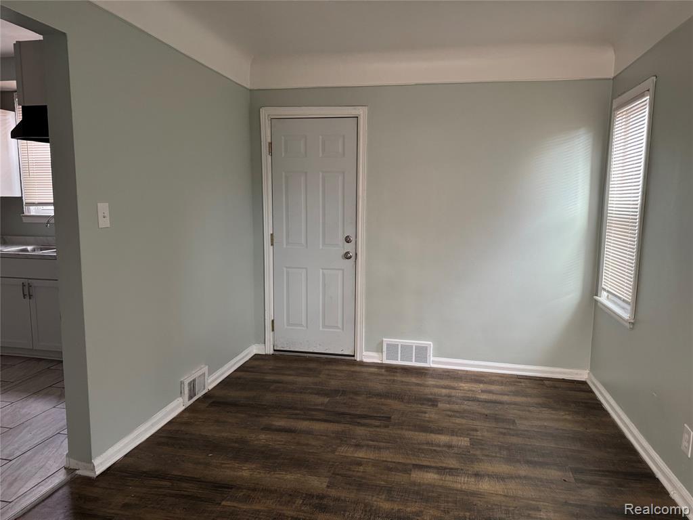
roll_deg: +0.3
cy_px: 260
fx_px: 480
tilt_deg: -7.1
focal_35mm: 24
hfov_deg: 71.6
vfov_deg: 56.8
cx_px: 346
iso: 320
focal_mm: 6.76
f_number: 1.78
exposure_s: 1/60
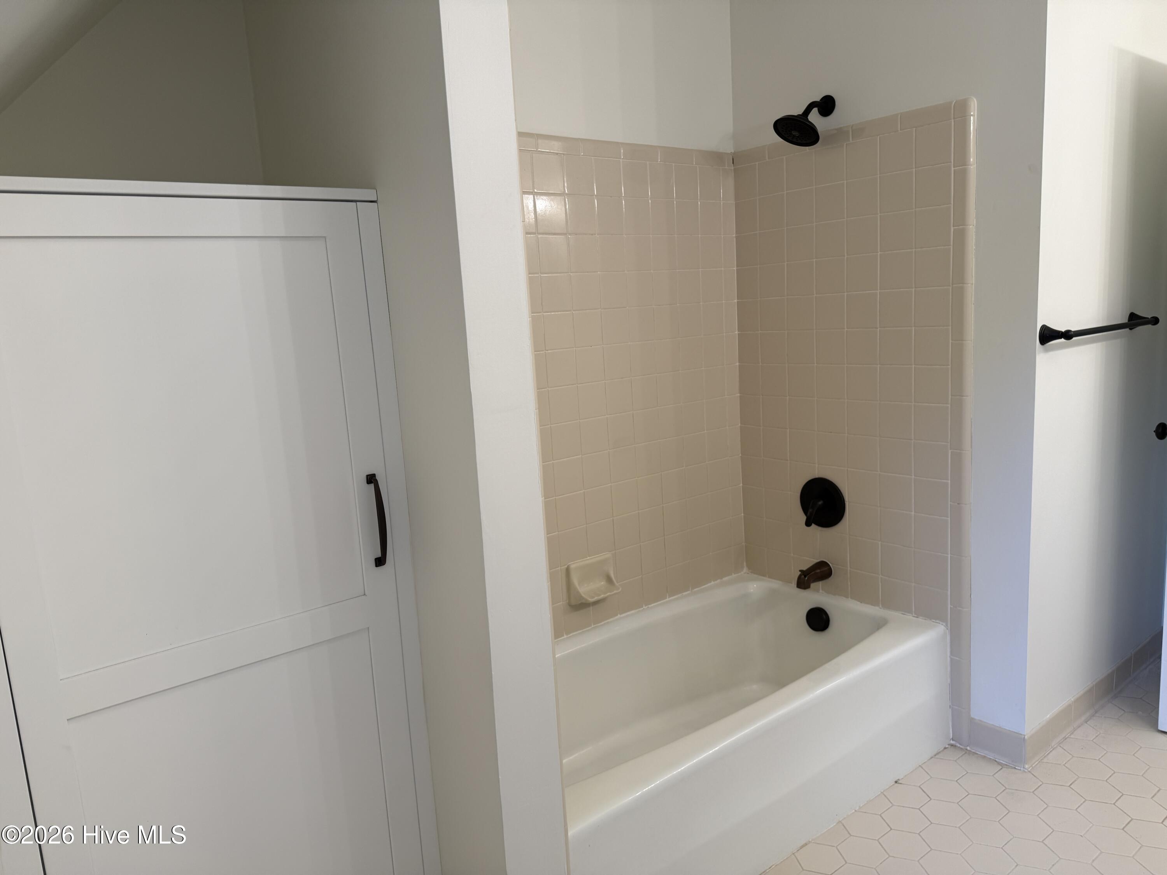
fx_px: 809
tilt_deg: -8.2
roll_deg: +3.8
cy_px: 438
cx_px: 584
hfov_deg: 71.6
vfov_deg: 56.8
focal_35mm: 24
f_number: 1.78
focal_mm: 6.76
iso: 64
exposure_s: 1/120
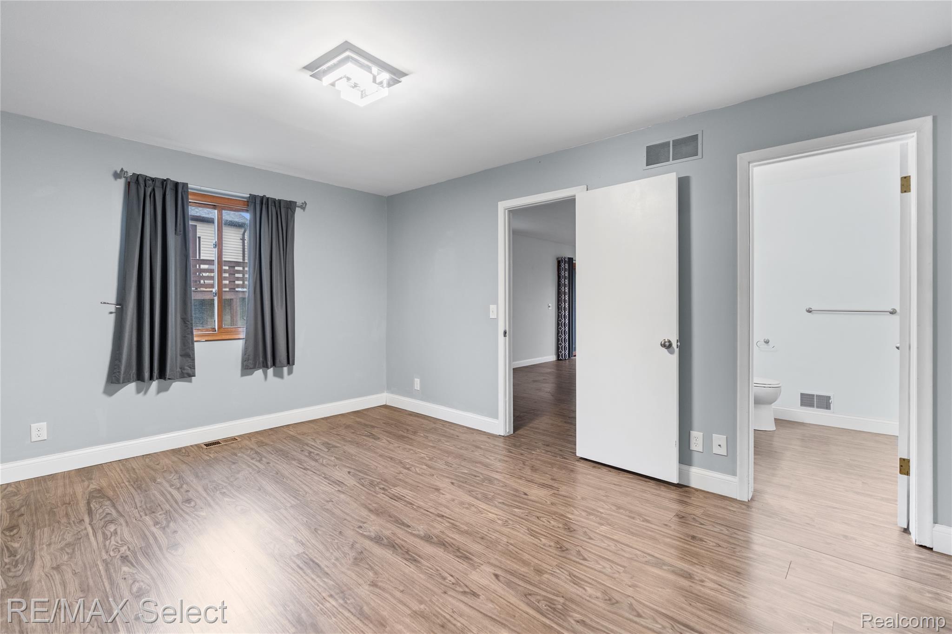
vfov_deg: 73.7
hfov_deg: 96.8
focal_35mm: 16
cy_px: 317
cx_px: 476
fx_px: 423
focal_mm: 16
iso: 1600
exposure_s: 1/30
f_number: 3.2
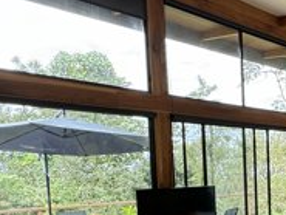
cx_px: 281
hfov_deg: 36.0
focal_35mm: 48
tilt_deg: -6.9
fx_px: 397
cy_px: 220
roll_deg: +2.0
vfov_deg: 28.3
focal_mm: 2.22
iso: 125
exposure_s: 1/99
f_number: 2.2
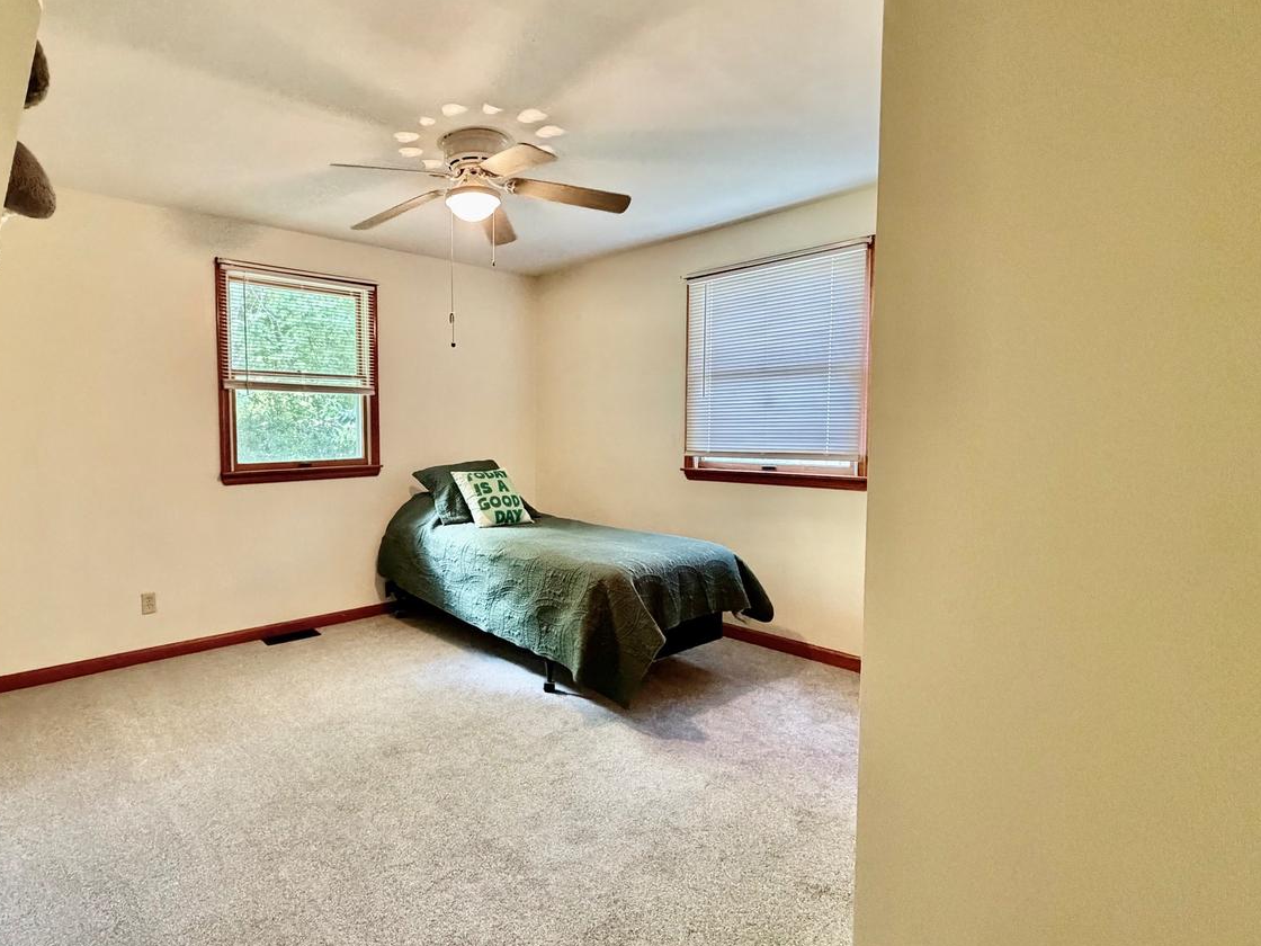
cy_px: 461
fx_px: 656
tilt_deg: -3.5
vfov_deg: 71.6
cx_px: 453
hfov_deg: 85.6
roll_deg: +0.1
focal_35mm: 18
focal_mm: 2.22
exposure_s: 1/60
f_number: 2.2
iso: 640
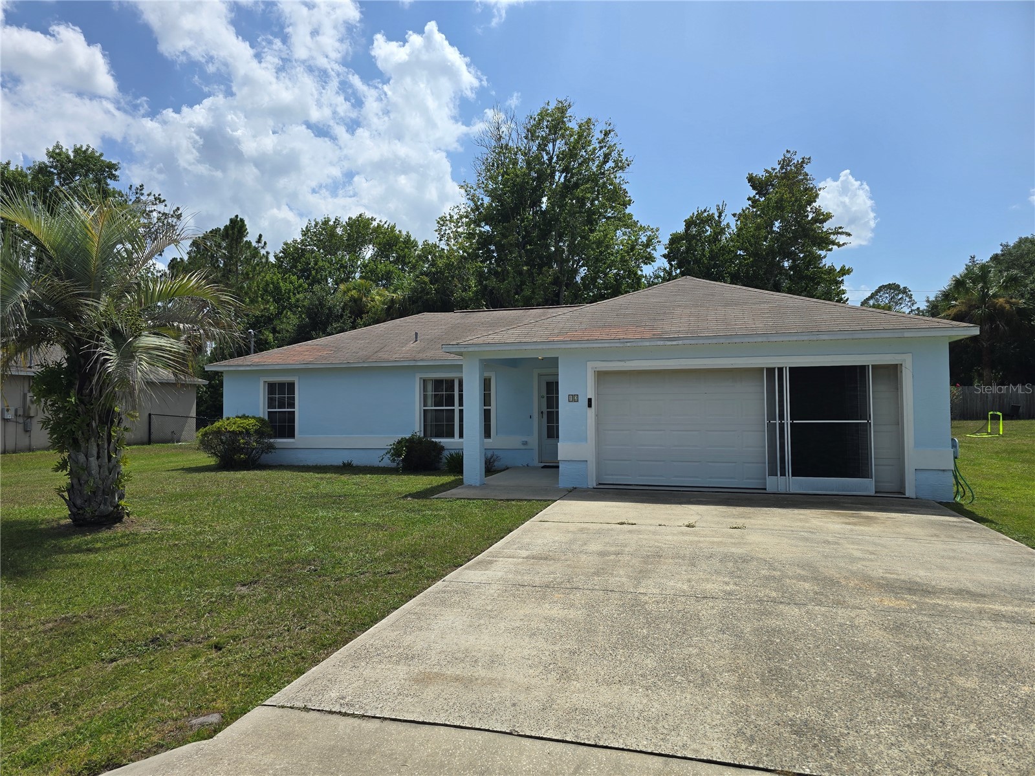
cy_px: 388
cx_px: 518
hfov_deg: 73.9
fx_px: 688
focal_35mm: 23
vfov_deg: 58.9
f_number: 1.7
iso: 12
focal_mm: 6.3
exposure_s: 1/1505
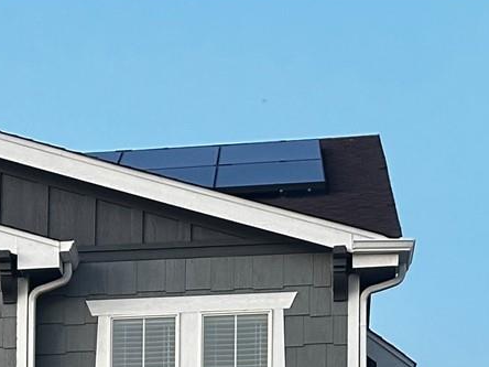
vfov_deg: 8.3
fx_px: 2444
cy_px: 651
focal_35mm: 173
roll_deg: -1.4
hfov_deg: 10.8
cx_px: -327
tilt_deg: +4.8
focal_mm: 6.86
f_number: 1.78
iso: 160
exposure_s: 1/60
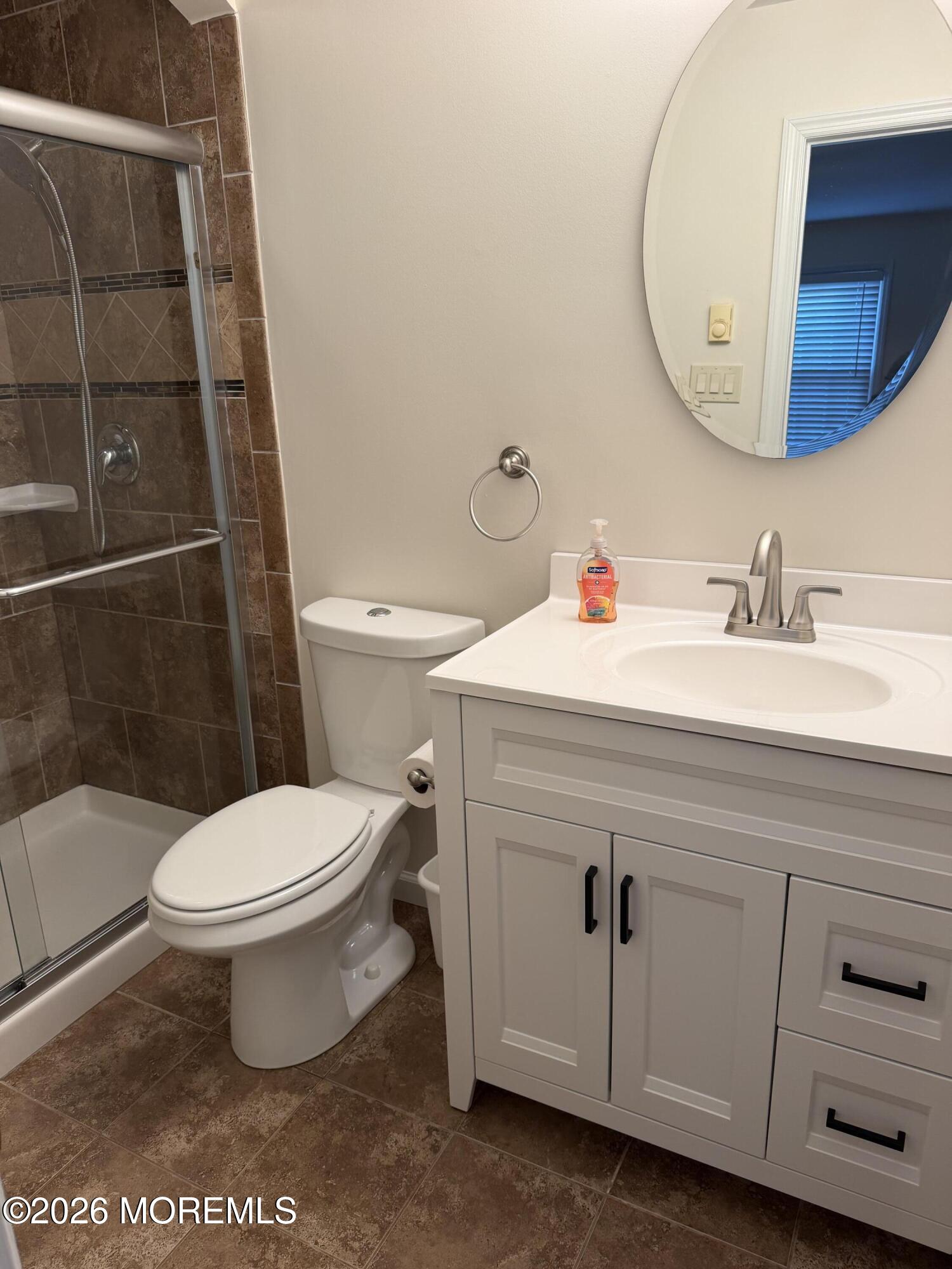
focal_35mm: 24
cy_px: 634
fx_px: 880
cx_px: 476
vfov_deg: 71.6
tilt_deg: -17.5
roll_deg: +2.8
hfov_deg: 56.8
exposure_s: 1/120
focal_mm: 6.76
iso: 100
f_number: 1.78
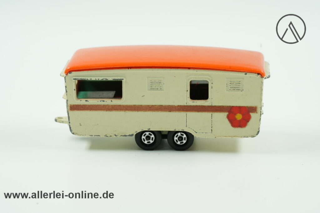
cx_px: 160
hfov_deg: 22.6
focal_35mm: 90
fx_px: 800
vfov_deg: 15.2
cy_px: 106
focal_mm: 90
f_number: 10
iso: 500
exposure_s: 1/15
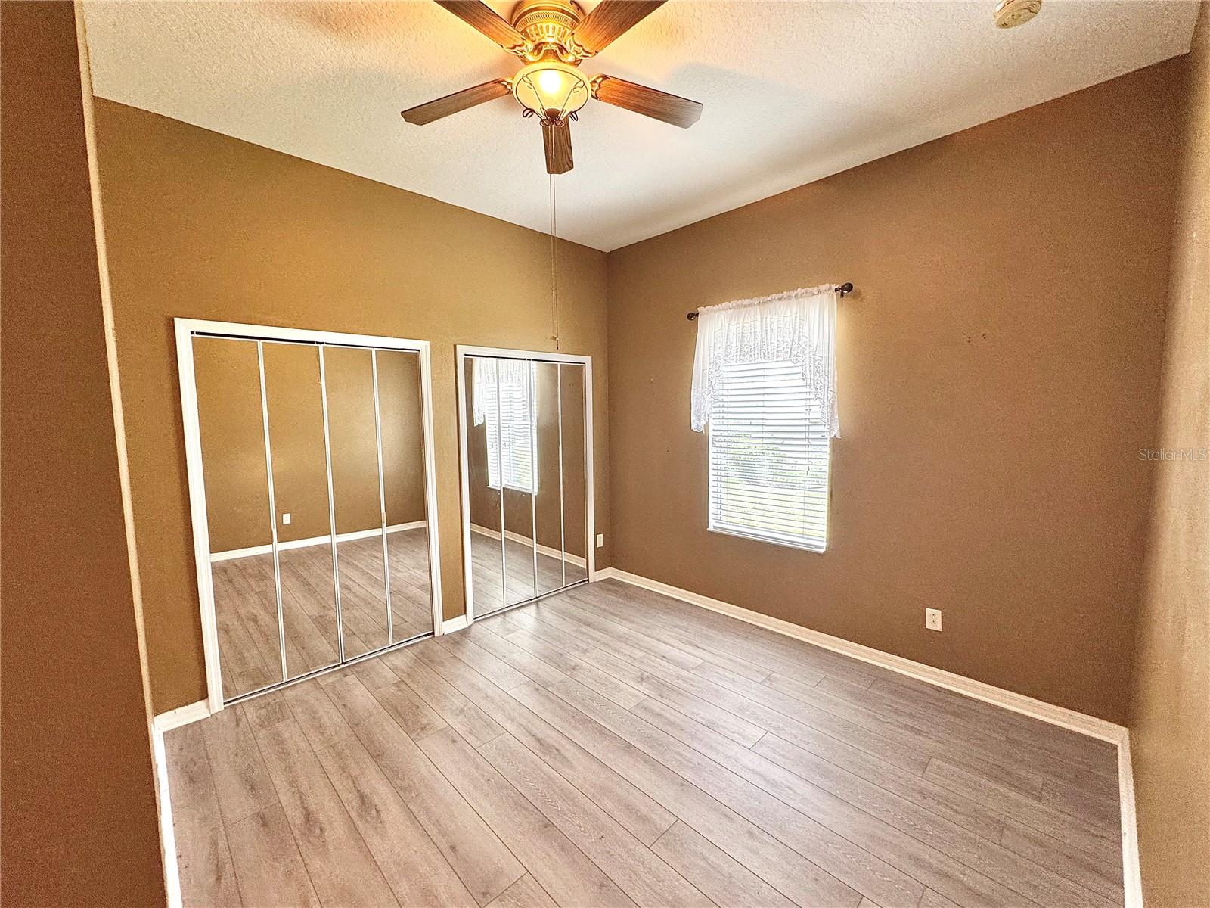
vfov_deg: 85.7
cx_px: 605
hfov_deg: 102.1
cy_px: 454
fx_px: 489
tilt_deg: -5.0
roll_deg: +0.6
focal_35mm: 14
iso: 200
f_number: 2.2
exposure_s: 1/60
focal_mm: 2.22
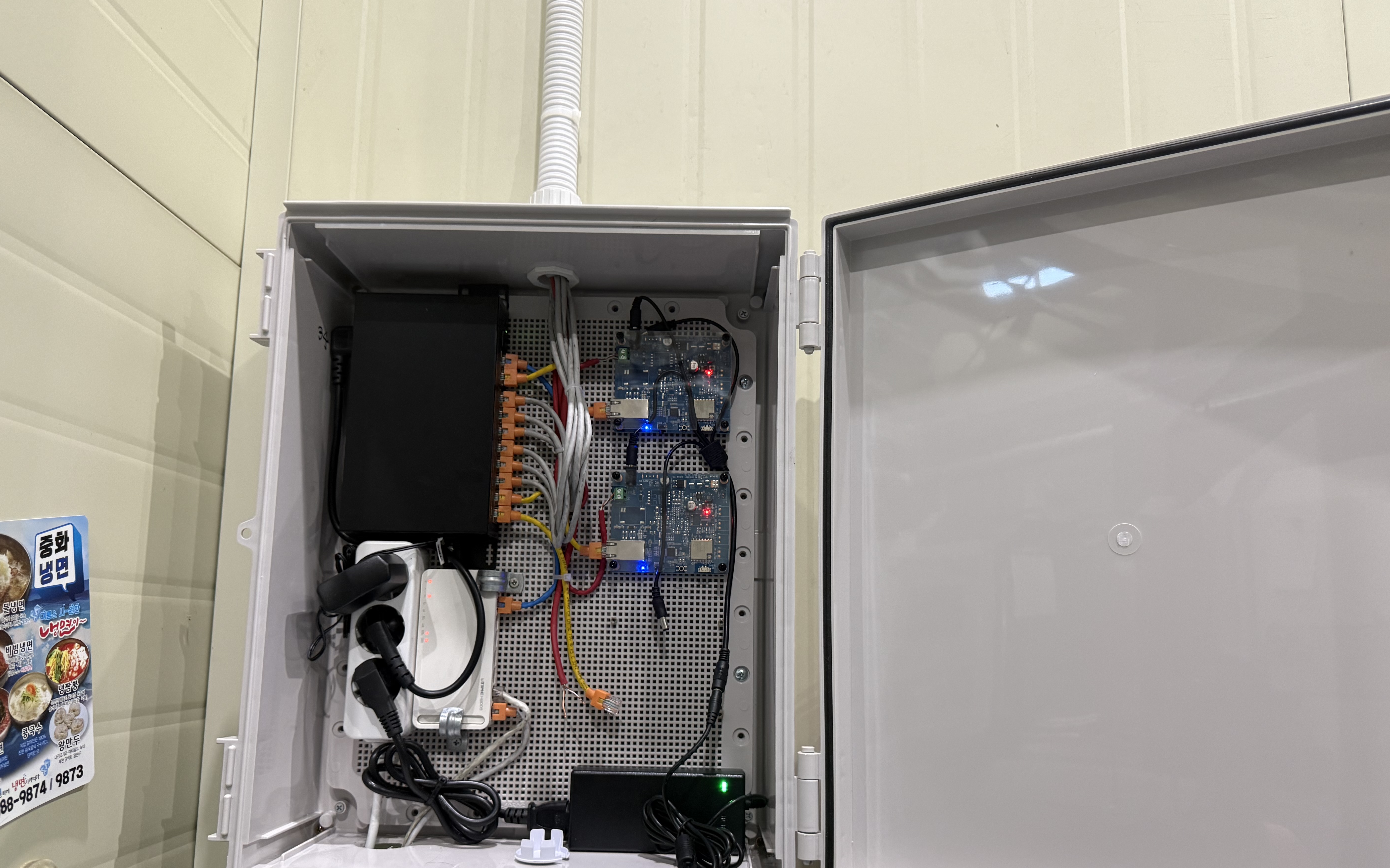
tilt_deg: +8.2
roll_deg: -1.9
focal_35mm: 26
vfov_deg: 47.5
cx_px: 691
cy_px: 496
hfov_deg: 70.4
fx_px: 985
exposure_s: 1/60
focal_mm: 6.76
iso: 250
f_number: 1.78
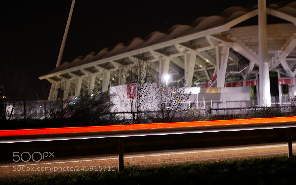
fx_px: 516
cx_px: 177
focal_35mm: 64
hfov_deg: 31.9
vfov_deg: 20.2
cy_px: 52
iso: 200
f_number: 1.7
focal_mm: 25
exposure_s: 1.3
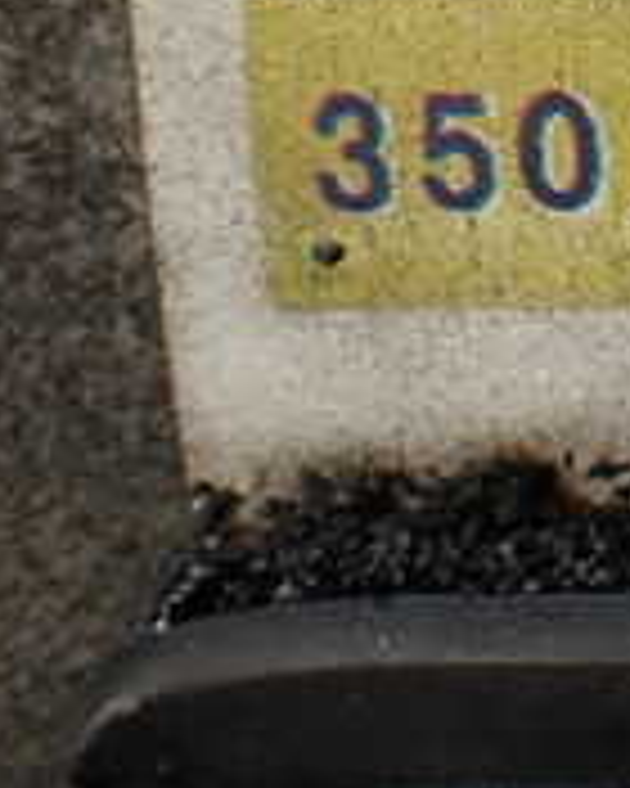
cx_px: 1076
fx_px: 2494
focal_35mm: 107
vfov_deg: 17.4
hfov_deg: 13.2
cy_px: -59
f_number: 3.2
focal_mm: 5.79
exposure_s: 1/60
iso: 100
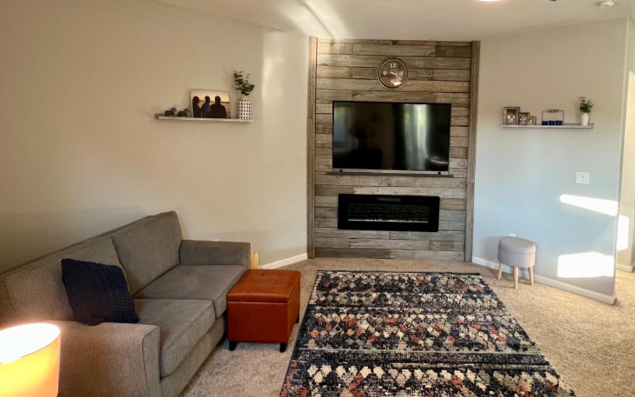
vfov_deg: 61.5
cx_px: 367
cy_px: 152
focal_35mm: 19
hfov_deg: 87.3
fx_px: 329
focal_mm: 1.57
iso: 250
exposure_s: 1/60
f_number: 1.8
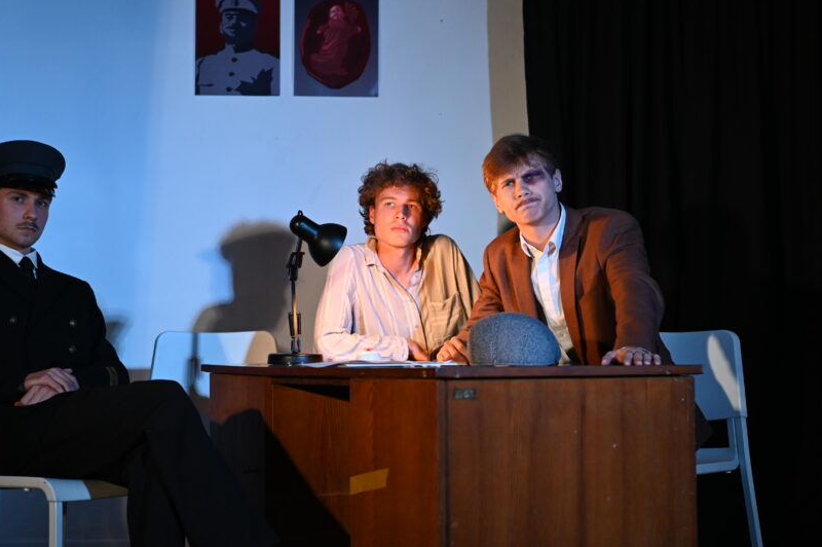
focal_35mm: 64
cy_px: 265
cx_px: 324
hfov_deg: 31.3
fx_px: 1460
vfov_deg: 21.2
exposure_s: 1/250
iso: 2500
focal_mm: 50
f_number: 2.8
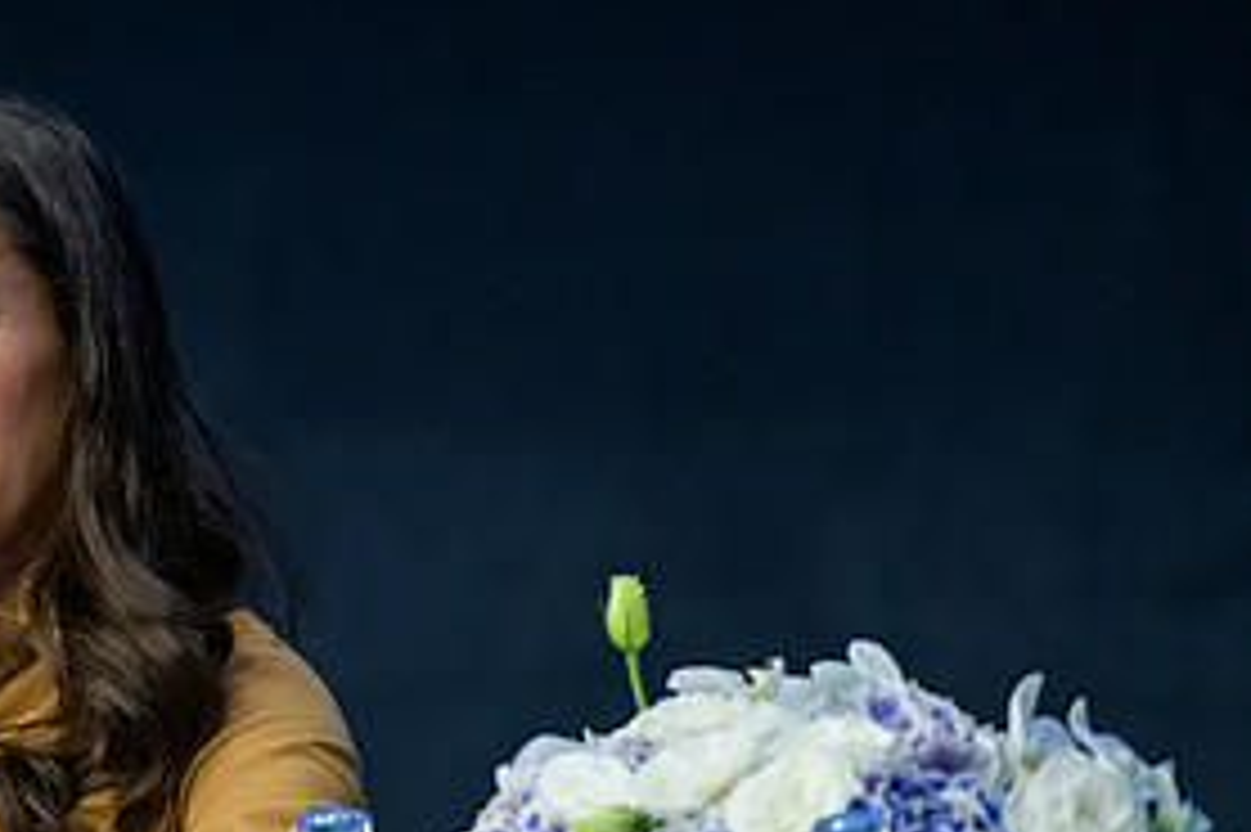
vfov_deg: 3.3
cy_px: 425
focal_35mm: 418
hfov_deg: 4.9
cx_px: -45
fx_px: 14516
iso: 1600
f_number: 3.2
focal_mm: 200
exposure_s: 1/200
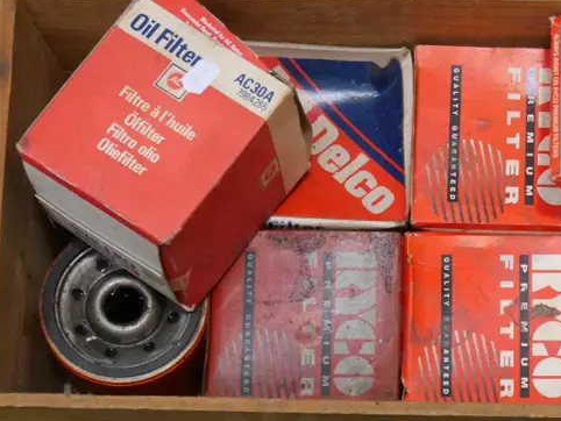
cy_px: 229
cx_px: 530
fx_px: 2205
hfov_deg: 14.3
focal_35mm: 136
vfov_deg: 10.9
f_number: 5.6
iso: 3200
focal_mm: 32
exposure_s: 1/40
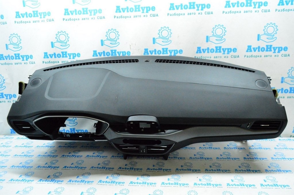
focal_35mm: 27
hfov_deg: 67.4
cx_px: 147
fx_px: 220
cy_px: 98
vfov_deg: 47.9
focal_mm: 18
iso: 6400
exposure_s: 1/200
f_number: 6.3
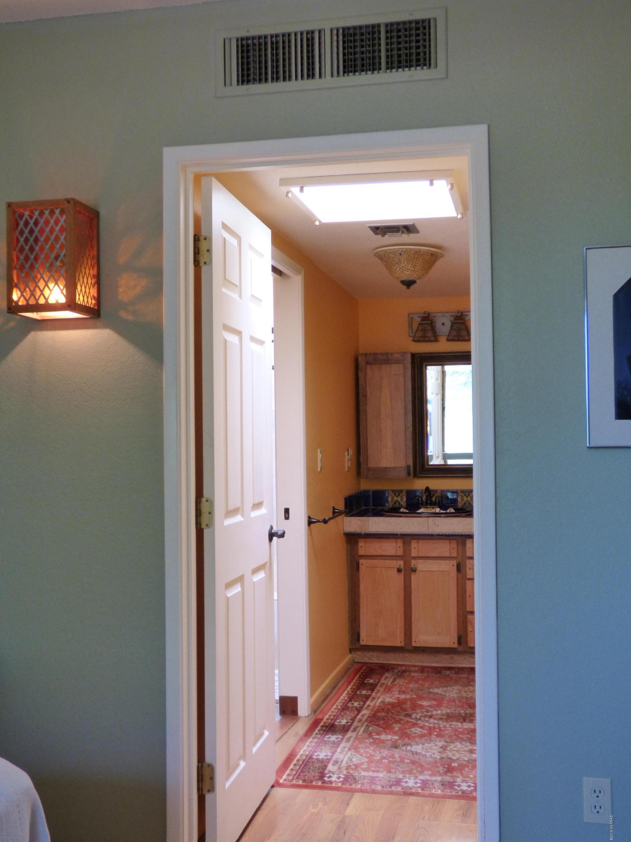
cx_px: 316
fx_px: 996
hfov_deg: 35.1
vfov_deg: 45.8
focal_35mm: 41
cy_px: 421
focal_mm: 7.37
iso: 400
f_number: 3.6
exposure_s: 1/40
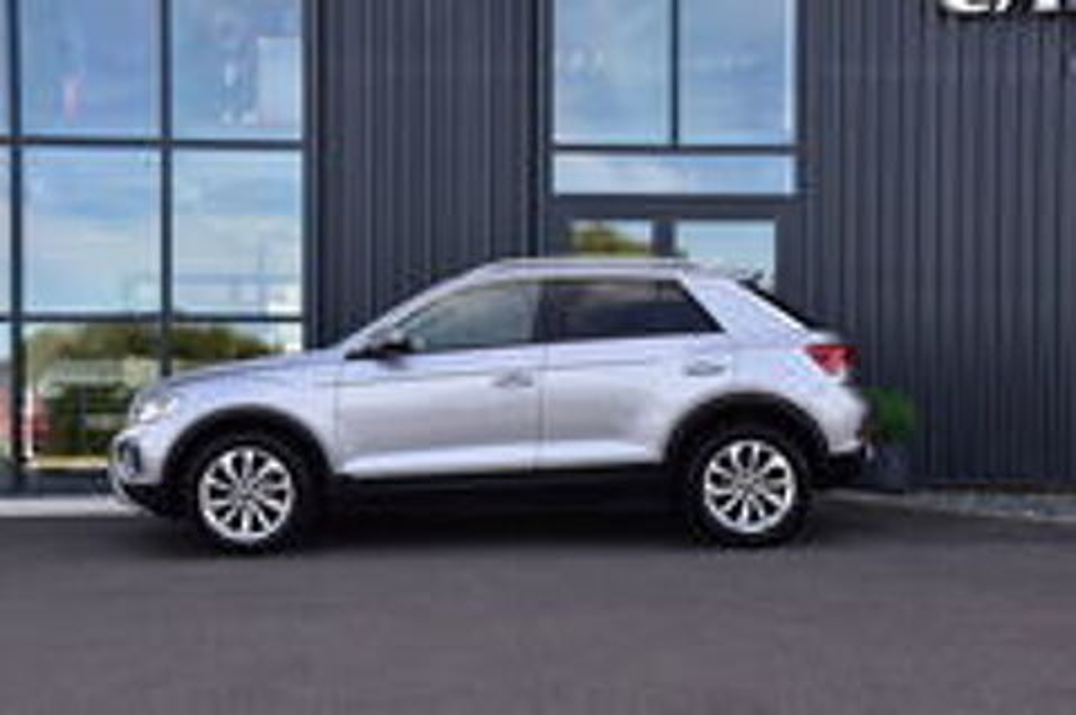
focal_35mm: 40
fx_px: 1209
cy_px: 358
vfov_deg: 32.9
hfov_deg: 48.0
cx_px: 538
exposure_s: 1/160
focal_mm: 27
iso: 400
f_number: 9
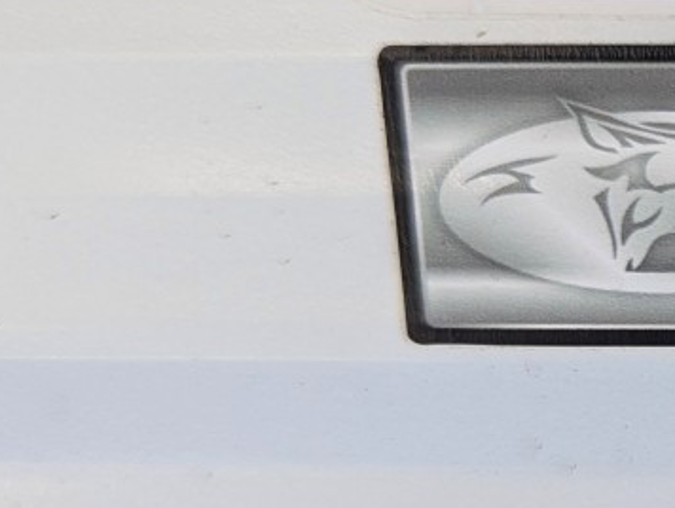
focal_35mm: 94
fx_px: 1835
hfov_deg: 18.7
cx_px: 977
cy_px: 368
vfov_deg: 15.7
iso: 111
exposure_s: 1/260
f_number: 1.85
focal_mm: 6.81
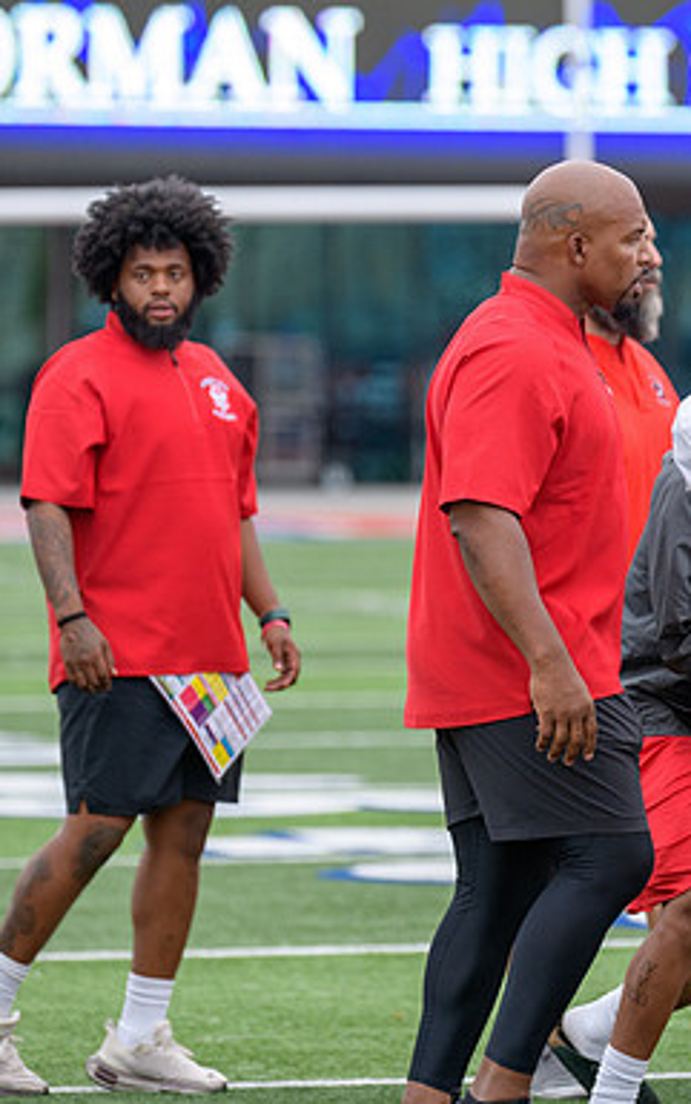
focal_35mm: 338
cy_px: 552
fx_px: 10173
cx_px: 553
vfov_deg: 6.2
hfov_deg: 3.9
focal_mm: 220
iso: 1400
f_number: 3.5
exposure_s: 1/1000
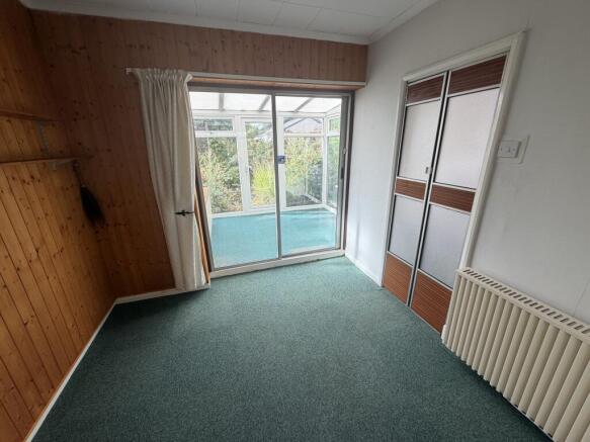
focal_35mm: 14
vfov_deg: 85.7
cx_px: 295
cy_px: 221
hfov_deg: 102.1
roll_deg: +1.3
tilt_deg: -17.9
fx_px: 239
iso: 64
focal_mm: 2.22
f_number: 2.2
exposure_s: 1/121
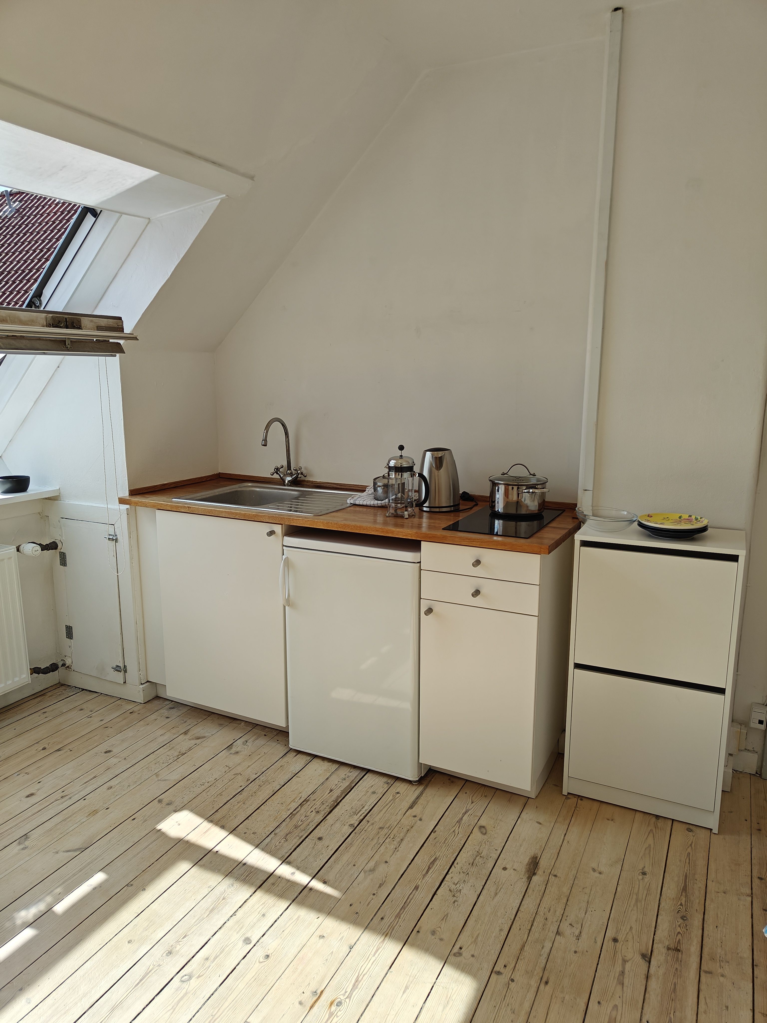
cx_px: 384
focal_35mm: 24
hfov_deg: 56.8
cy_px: 512
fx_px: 709
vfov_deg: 71.6
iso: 64
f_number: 1.8
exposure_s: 1/1938
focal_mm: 5.59
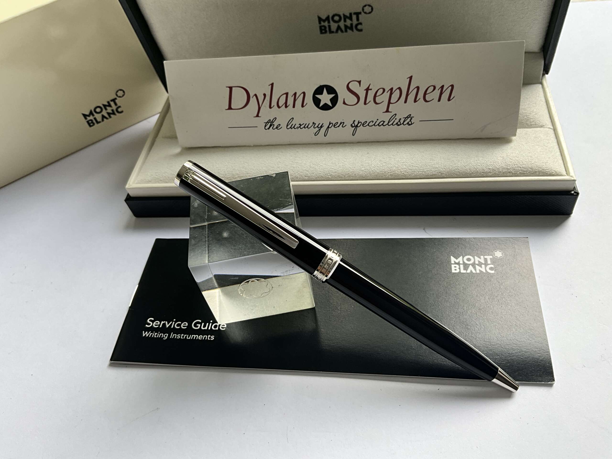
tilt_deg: -49.7
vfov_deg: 48.2
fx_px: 513
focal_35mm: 29
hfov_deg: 61.7
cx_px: 306
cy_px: 230
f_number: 1.8
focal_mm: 3
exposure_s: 1/122
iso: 25
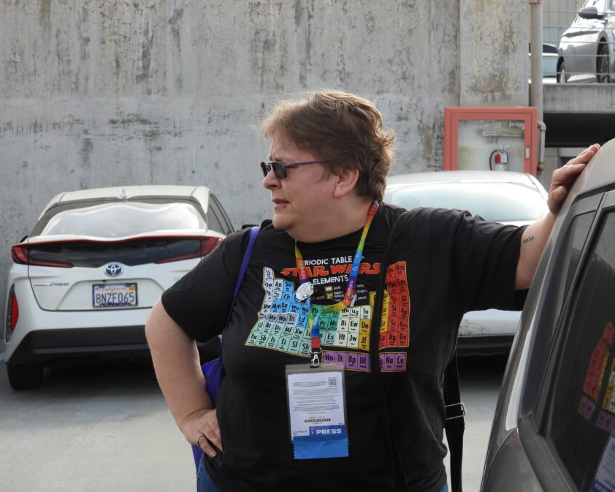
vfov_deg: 16.2
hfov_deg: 20.2
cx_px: 320
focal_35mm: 95
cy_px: 268
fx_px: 1729
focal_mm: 14.3
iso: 100
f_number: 3.5
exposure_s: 1/400
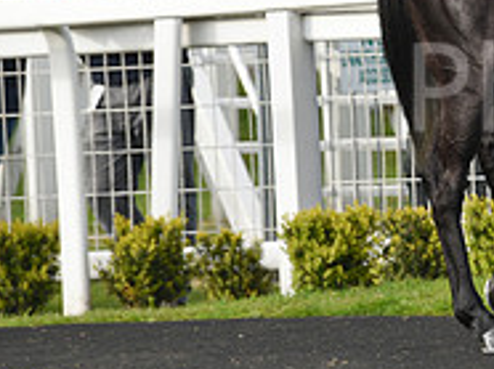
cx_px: 757
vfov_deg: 2.5
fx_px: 8551
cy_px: -36
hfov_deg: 3.3
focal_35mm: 600
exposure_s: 1/2500
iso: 400
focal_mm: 200
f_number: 4.5
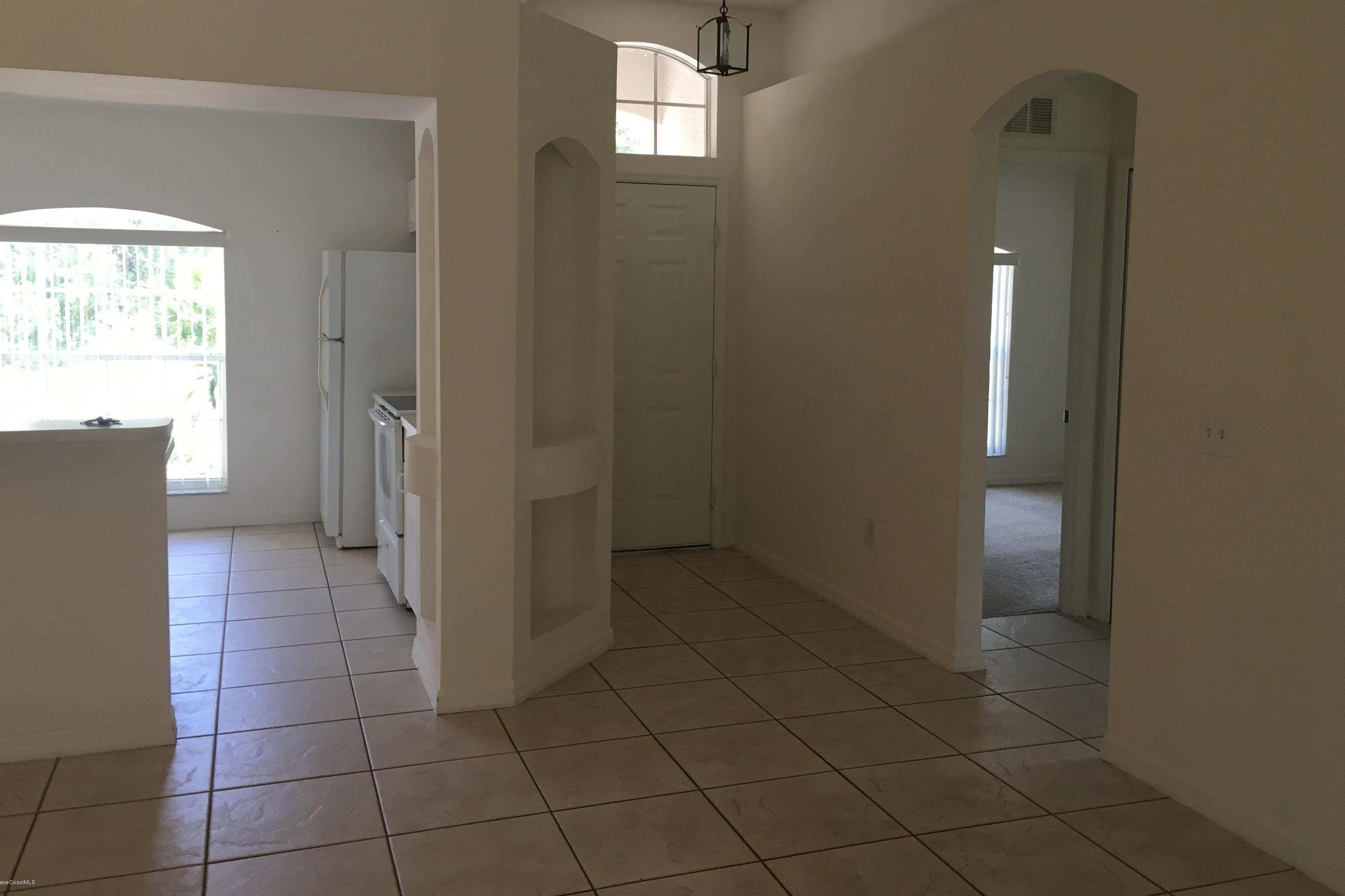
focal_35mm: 31
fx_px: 1158
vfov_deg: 42.3
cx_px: 681
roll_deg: -1.9
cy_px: 396
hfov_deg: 60.3
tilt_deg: -3.9
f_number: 2.2
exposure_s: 1/30
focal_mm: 4.15
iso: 25
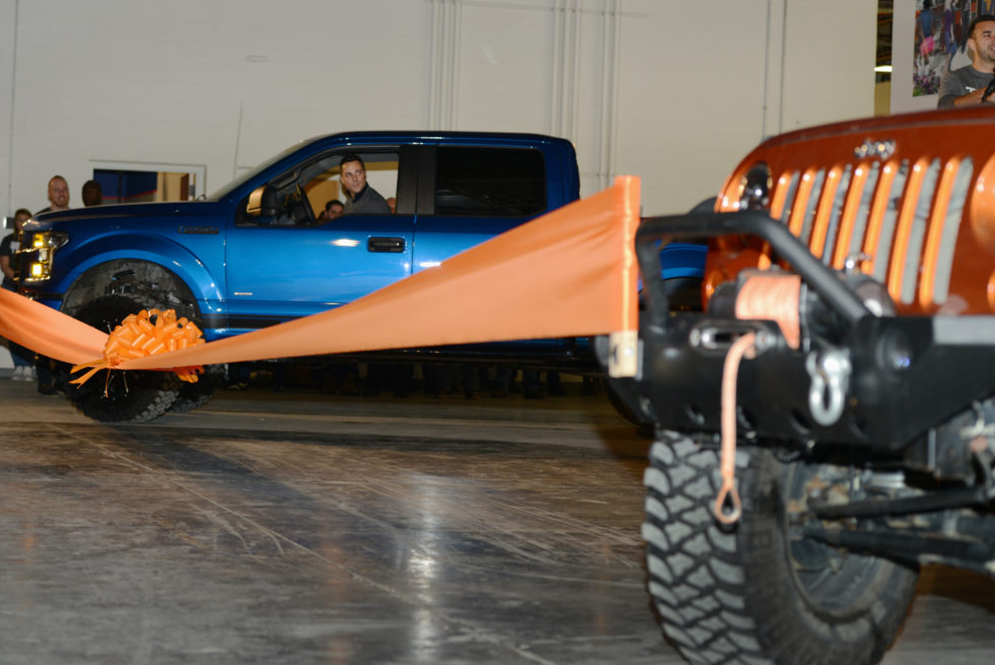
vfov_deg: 16.1
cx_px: 477
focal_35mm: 85
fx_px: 2351
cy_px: 317
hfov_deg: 23.9
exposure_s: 1/200
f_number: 4
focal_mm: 70
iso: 800
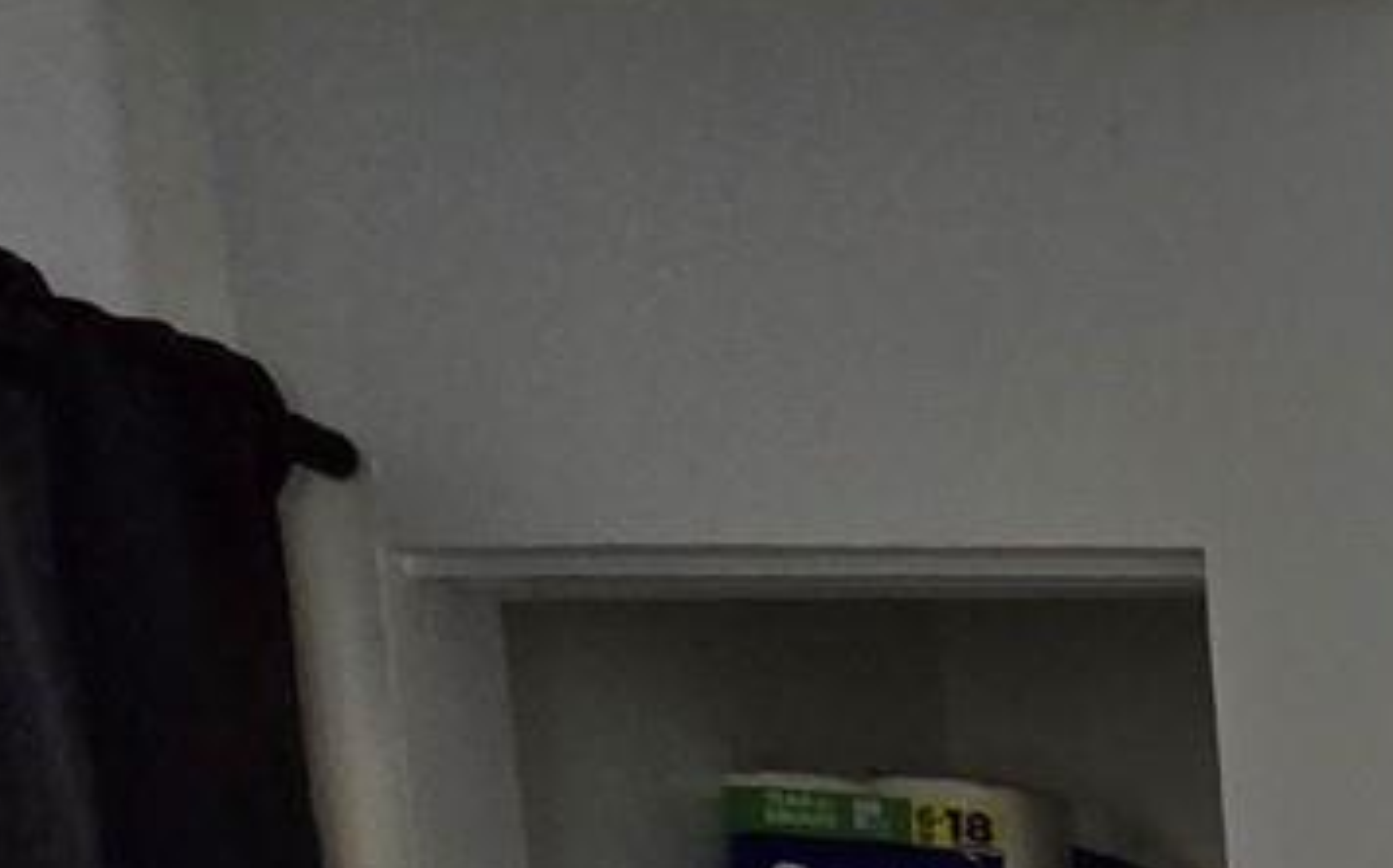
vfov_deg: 15.1
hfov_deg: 21.0
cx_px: 2567
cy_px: 1924
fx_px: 2352
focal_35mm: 62
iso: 200
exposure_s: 1/60
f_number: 2.2
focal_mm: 2.2
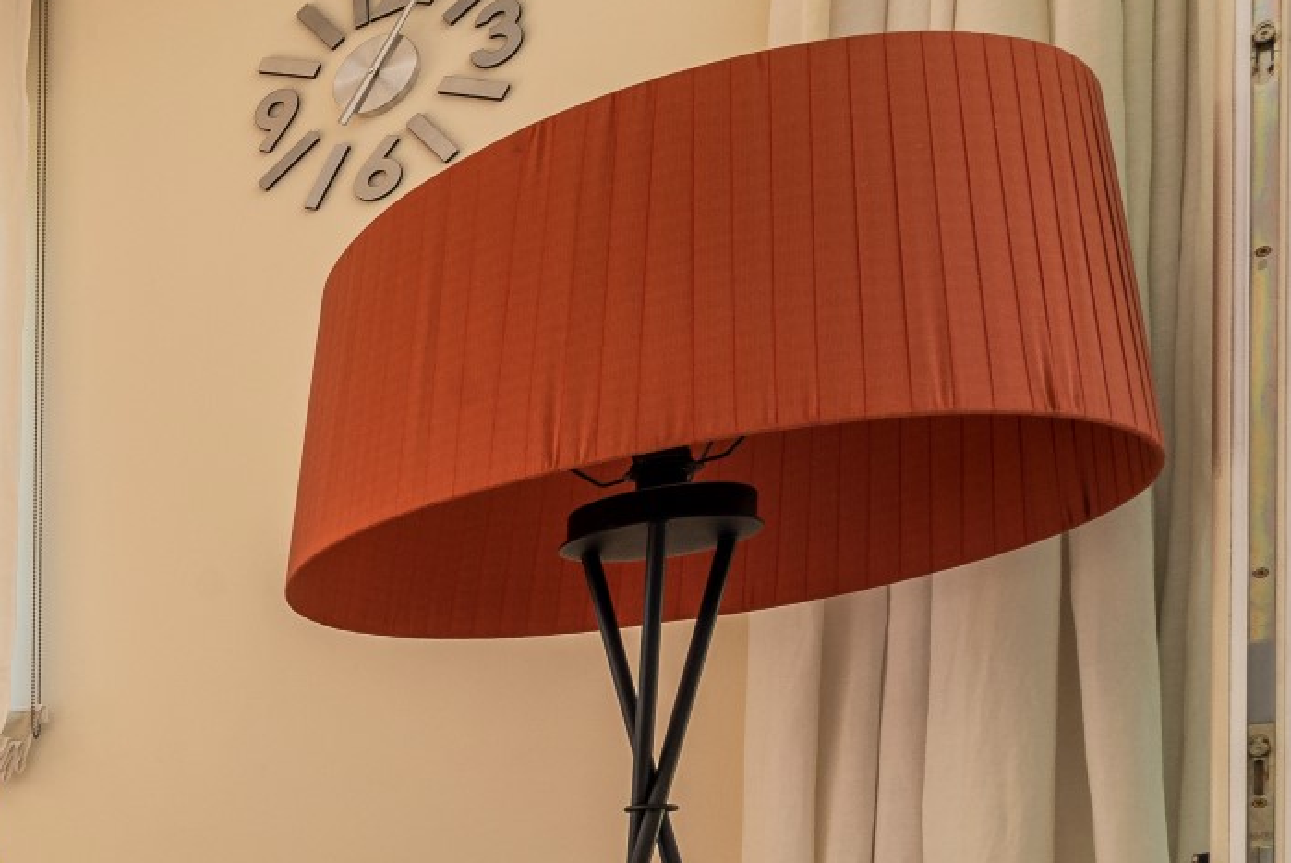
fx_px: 1507
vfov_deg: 28.6
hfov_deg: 29.3
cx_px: -623
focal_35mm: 42
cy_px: 978
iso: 50
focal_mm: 14
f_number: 6.3
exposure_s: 1/40
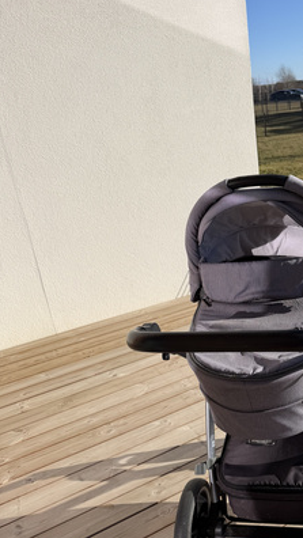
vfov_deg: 59.3
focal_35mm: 33
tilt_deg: -23.0
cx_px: 252
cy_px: 298
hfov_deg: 34.3
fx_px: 471
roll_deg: +5.6
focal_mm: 6.76
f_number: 1.78
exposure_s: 1/5714
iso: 80
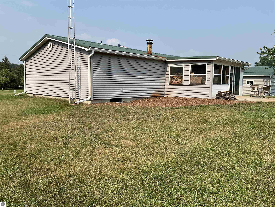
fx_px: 230
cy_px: 104
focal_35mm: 29
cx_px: 138
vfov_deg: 48.2
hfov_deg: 61.7
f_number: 1.8
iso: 25
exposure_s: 1/1912
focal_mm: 3
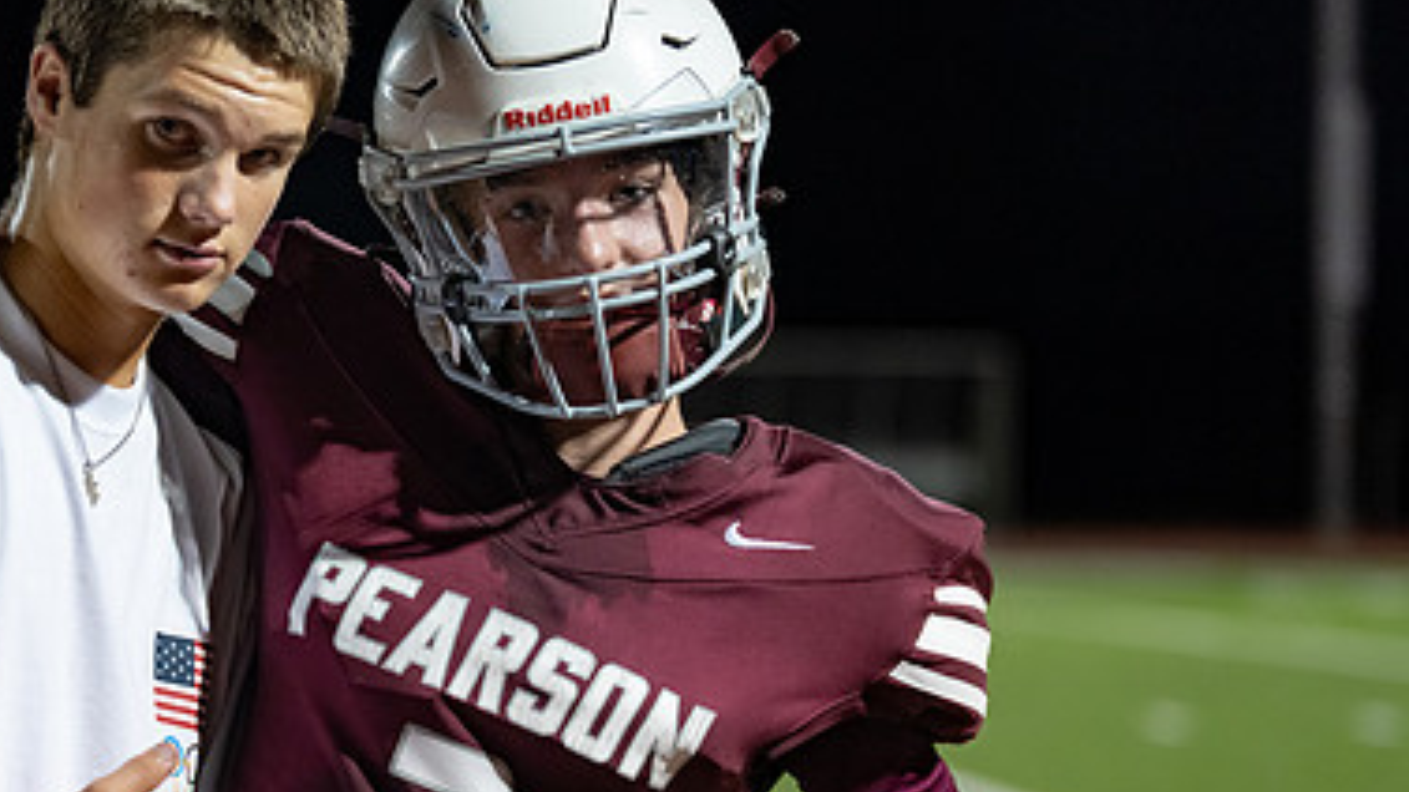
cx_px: 370
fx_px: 6650
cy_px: 534
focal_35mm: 178
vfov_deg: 6.8
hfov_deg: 12.1
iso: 2000
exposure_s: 1/320
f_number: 2.8
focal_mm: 100
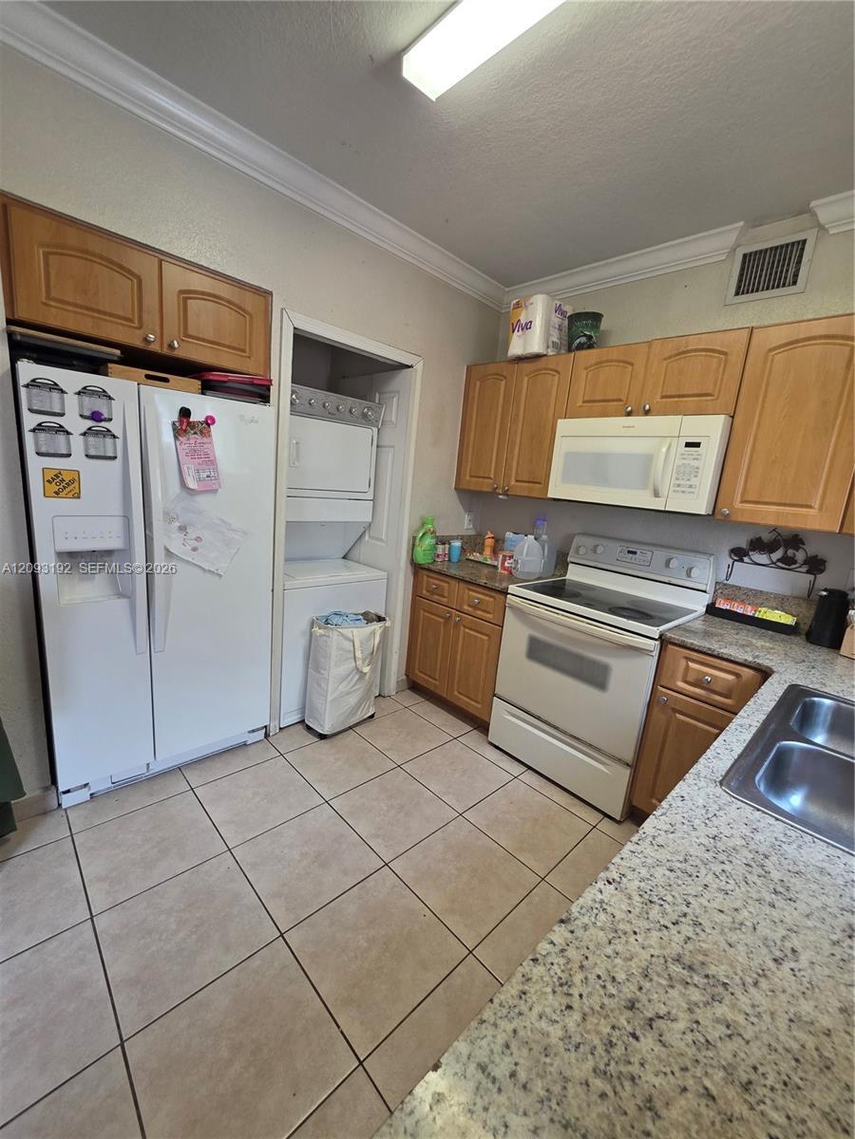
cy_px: 570
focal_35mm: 13
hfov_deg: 89.9
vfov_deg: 106.2
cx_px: 428
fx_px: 428
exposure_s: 1/120
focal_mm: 2.2
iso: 200
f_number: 1.9
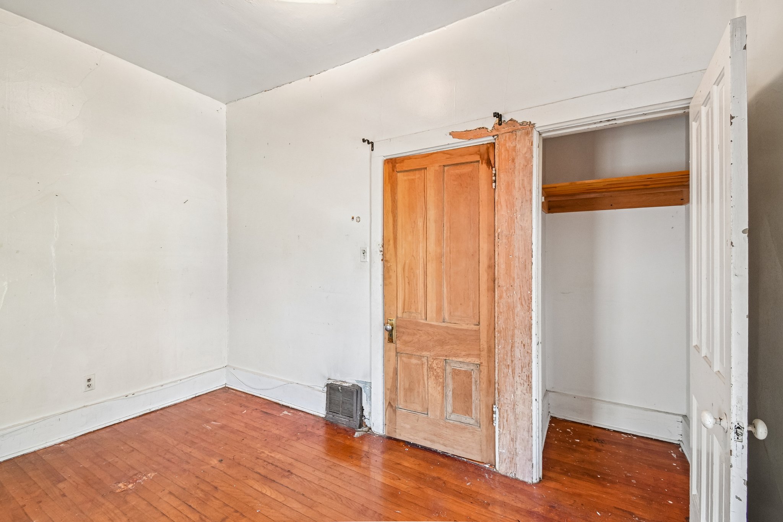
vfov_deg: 77.3
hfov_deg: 100.4
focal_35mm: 15
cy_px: 261
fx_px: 326
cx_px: 392
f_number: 8
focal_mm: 10
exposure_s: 1/15
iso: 400
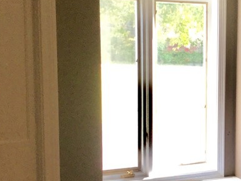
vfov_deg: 18.0
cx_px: 260
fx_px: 571
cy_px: 104
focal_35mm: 82
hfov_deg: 22.6
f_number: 2.4
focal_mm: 3.3
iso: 32
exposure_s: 1/40
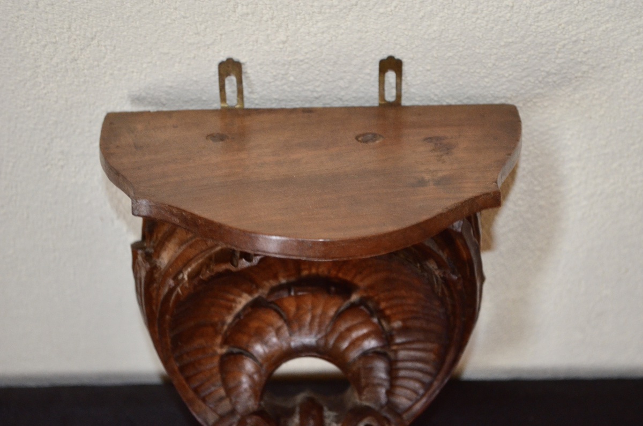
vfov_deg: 16.5
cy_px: 213
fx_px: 1471
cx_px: 322
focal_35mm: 82
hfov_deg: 24.7
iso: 1600
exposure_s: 1/60
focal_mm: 55
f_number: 5.6
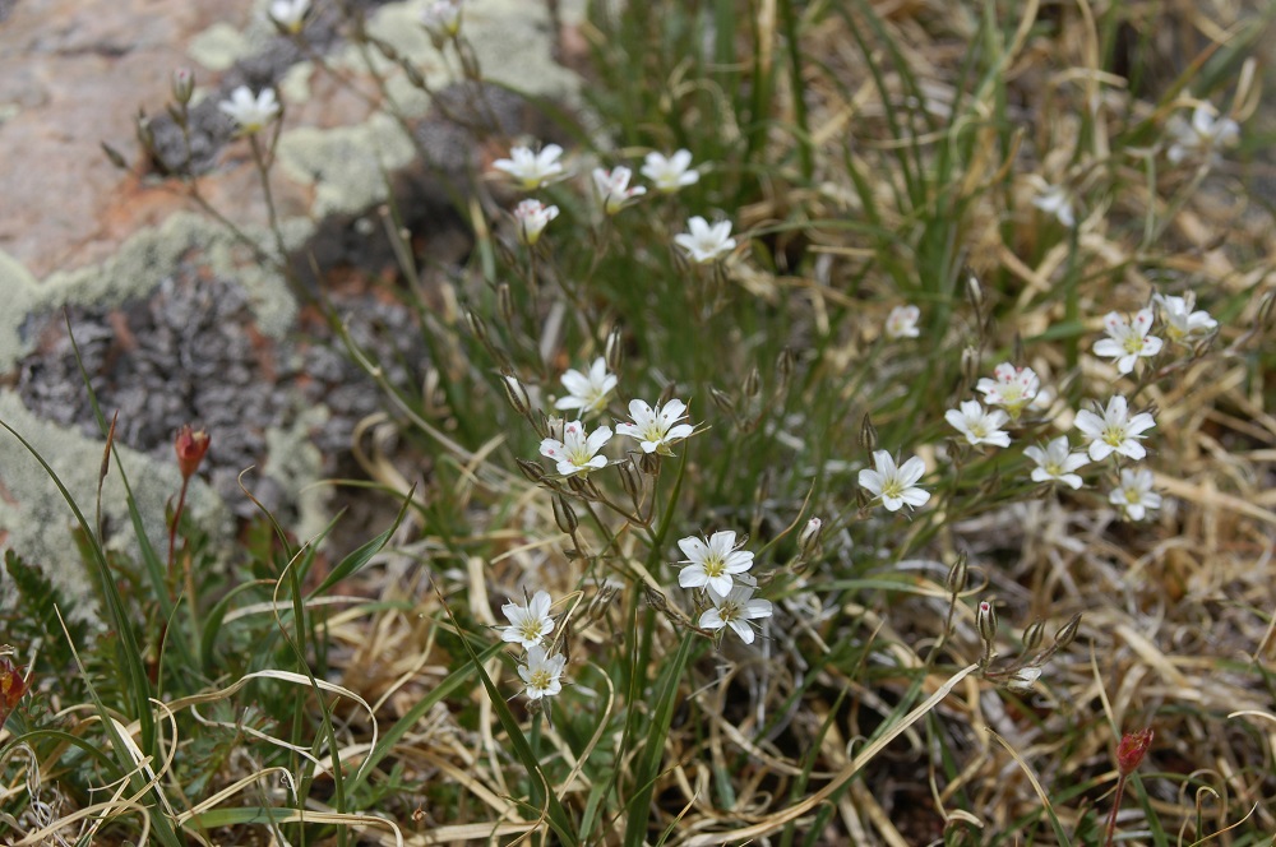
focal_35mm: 105
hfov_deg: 19.5
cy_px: 424
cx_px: 638
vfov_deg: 13.0
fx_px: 3717
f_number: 10
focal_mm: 70
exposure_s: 1/500
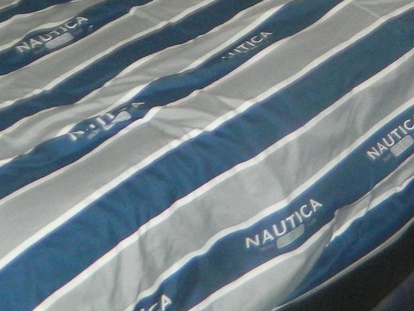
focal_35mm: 105
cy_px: -303
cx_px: 379
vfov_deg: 12.5
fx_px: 1256
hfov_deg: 18.4
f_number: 3.1
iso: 200
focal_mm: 4.5
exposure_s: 1/30
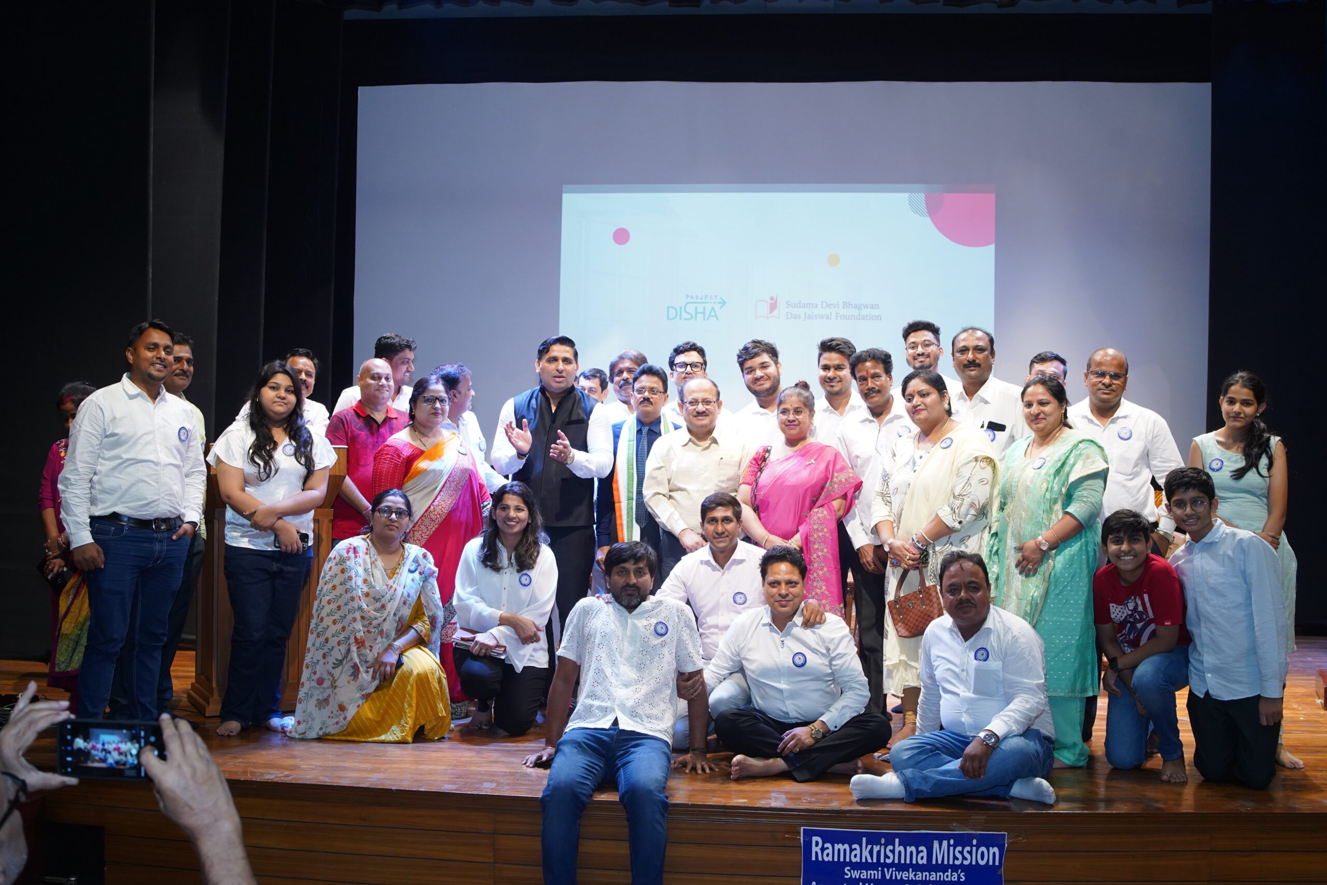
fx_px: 1290
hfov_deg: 54.4
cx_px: 664
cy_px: 442
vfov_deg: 37.9
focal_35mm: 35
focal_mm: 35
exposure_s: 1/160
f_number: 5
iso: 2000
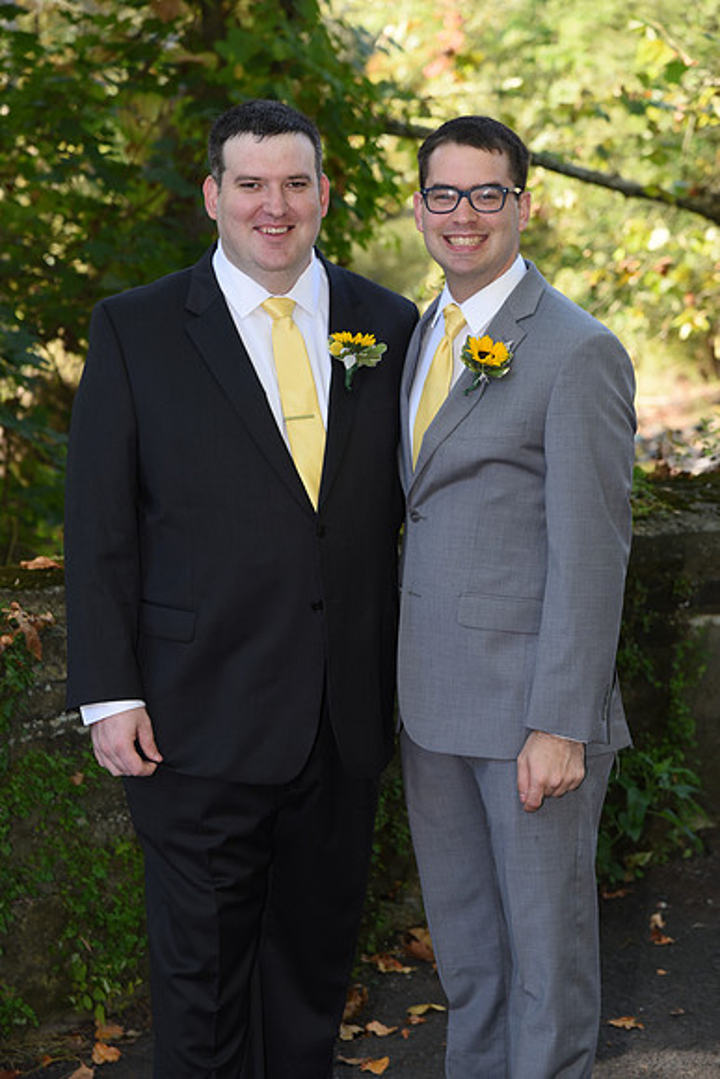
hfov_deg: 14.0
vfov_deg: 20.8
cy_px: 540
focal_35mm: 98
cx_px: 360
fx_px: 2938
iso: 640
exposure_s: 1/200
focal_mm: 98
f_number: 5.6
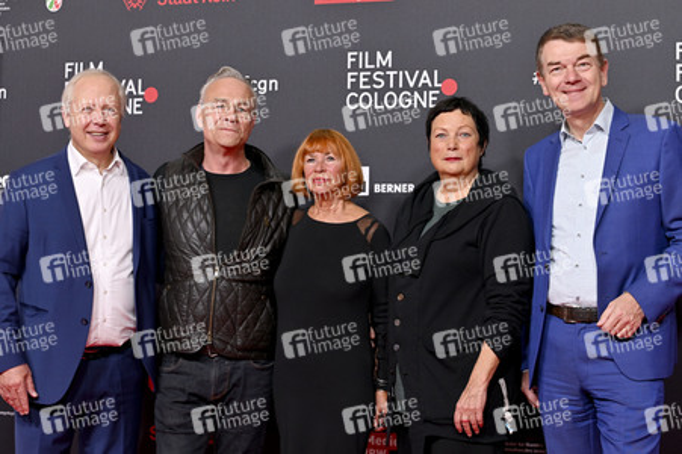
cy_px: 227
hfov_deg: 28.9
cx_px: 341
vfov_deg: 19.4
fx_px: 1325
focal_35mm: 70
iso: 1000
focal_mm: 70
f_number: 5
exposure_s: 1/200
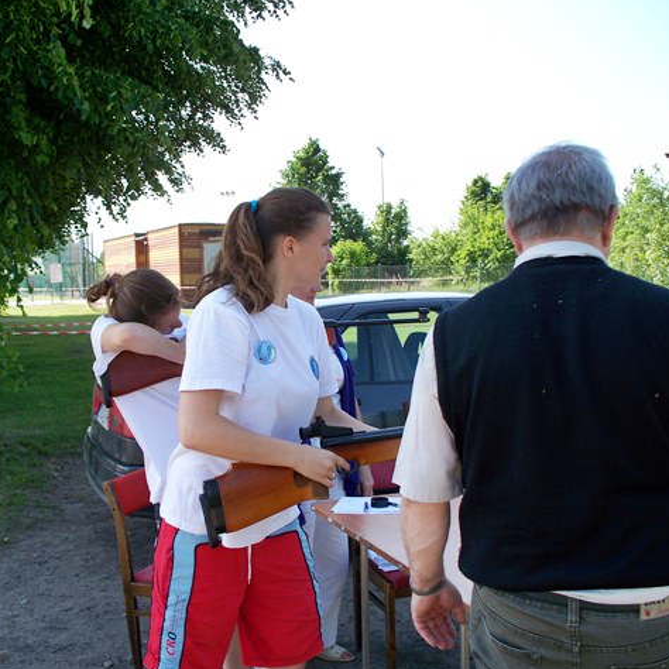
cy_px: 336
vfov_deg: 39.2
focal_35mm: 43
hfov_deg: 39.1
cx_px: 282
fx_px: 940
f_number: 2.8
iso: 64
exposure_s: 1/320
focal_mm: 7.54
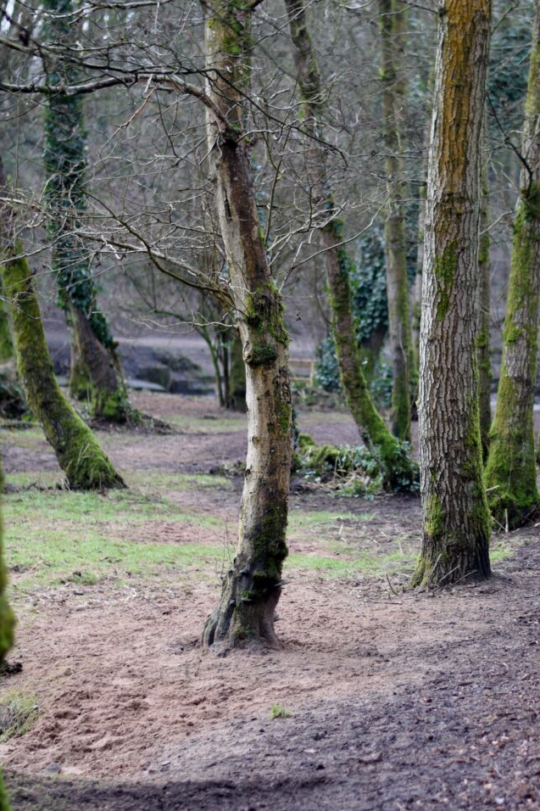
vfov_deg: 18.1
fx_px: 2543
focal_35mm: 113
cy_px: 405
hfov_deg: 12.1
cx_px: 459
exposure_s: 1/200
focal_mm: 50
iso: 100
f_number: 1.8
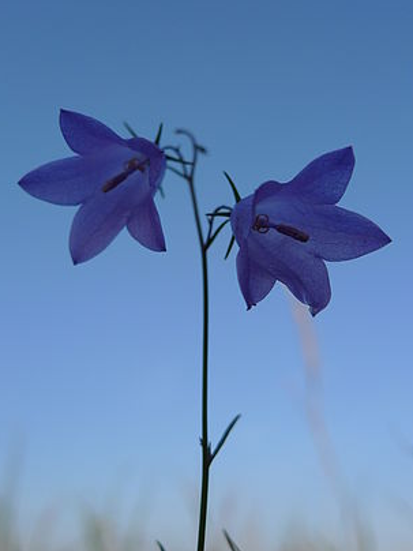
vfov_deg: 47.8
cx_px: 206
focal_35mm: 39
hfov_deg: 36.8
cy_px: 259
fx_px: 620
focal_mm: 7.4
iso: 80
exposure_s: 1/500
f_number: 3.5
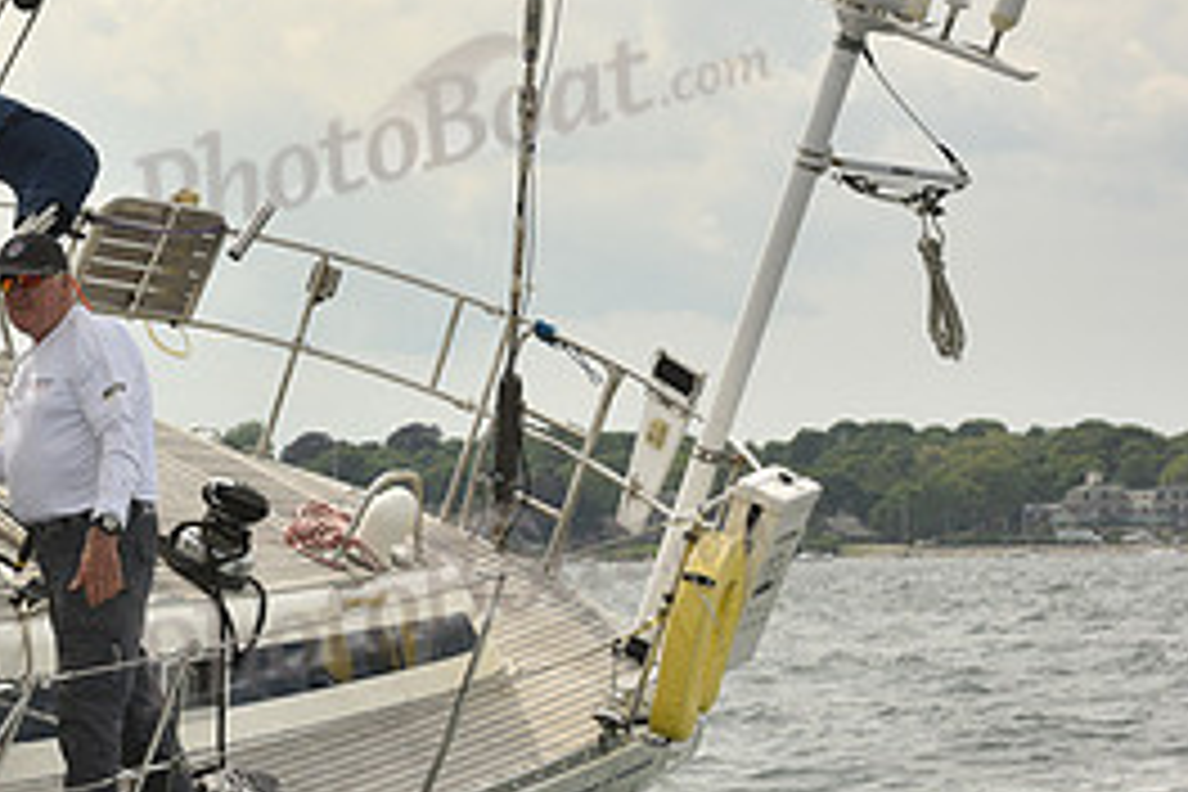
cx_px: -94
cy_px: 425
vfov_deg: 7.6
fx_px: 5940
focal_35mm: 180
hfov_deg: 11.3
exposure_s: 1/1000
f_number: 11
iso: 400
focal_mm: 82
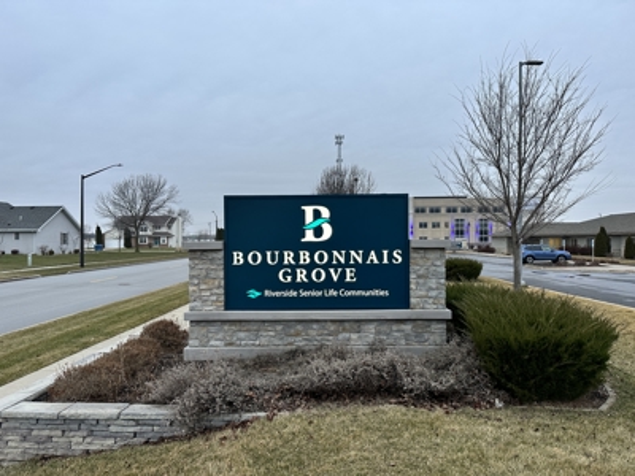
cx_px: 318
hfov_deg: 71.6
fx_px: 440
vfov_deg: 56.8
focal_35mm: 24
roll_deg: +0.3
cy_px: 238
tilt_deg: +0.0
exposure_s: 1/121
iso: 200
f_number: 1.78
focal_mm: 6.86
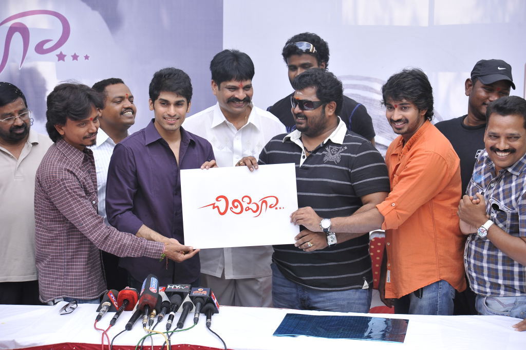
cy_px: 175
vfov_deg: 16.0
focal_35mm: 85
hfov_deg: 23.9
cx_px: 263
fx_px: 1241
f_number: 5
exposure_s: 1/160
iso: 250
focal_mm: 85
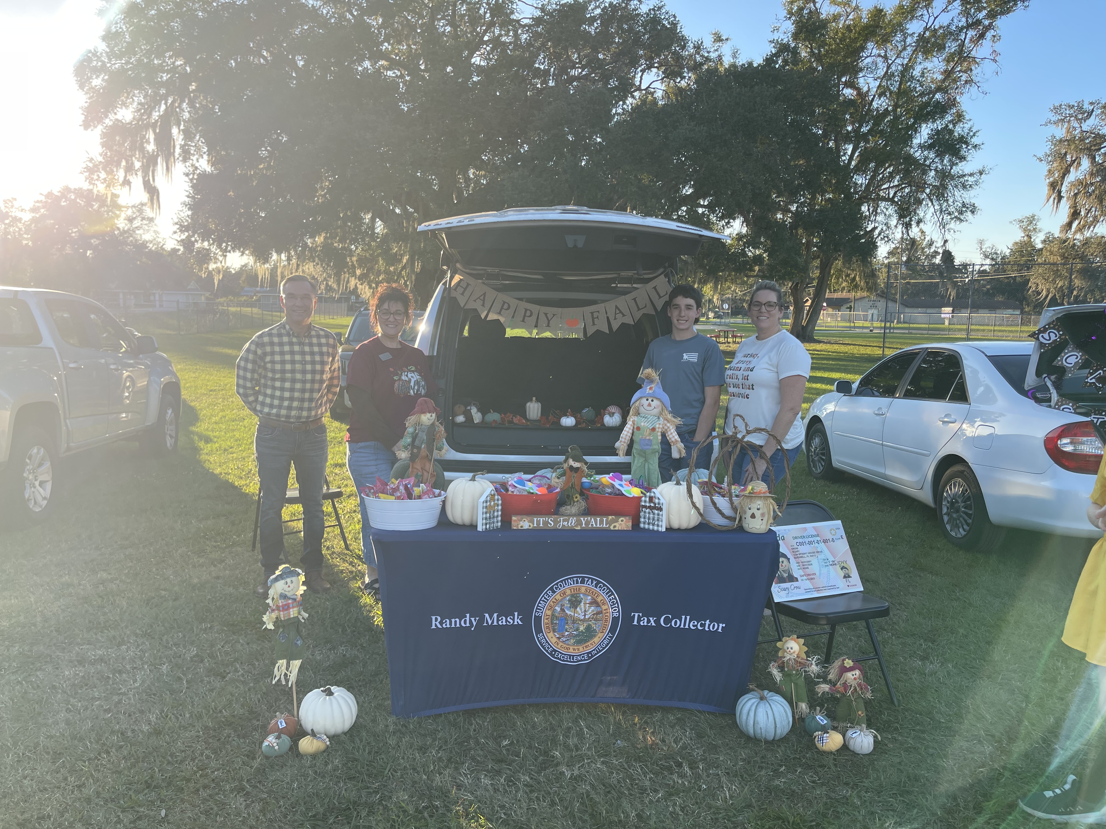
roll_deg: -2.2
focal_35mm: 25
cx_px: 553
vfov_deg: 54.9
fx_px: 799
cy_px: 414
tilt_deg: -8.5
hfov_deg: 69.4
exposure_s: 1/700
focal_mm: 5.1
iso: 32
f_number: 1.6
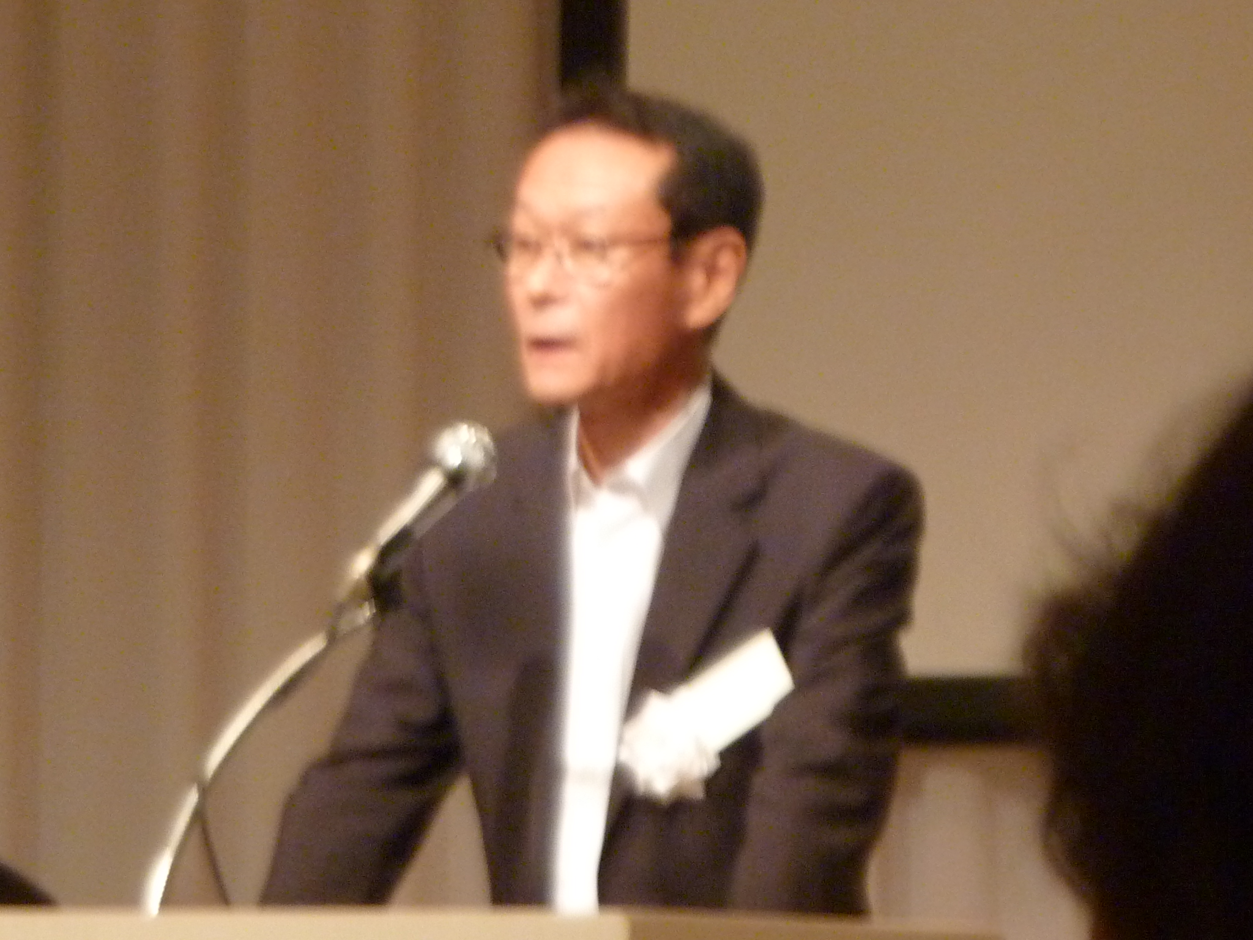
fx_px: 18171
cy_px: 470
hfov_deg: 3.9
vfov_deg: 3.0
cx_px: 626
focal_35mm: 502
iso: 400
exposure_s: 1/40
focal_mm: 45.7
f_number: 4.8
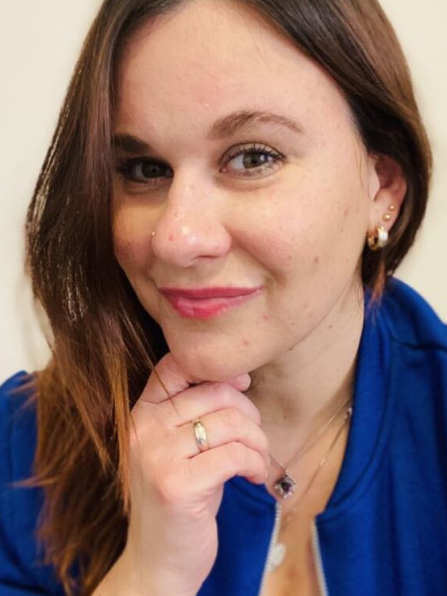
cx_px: 239
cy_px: 304
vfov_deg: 46.8
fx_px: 688
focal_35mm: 40
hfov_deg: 36.0
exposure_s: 1/42
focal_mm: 2.71
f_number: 2.2
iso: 400
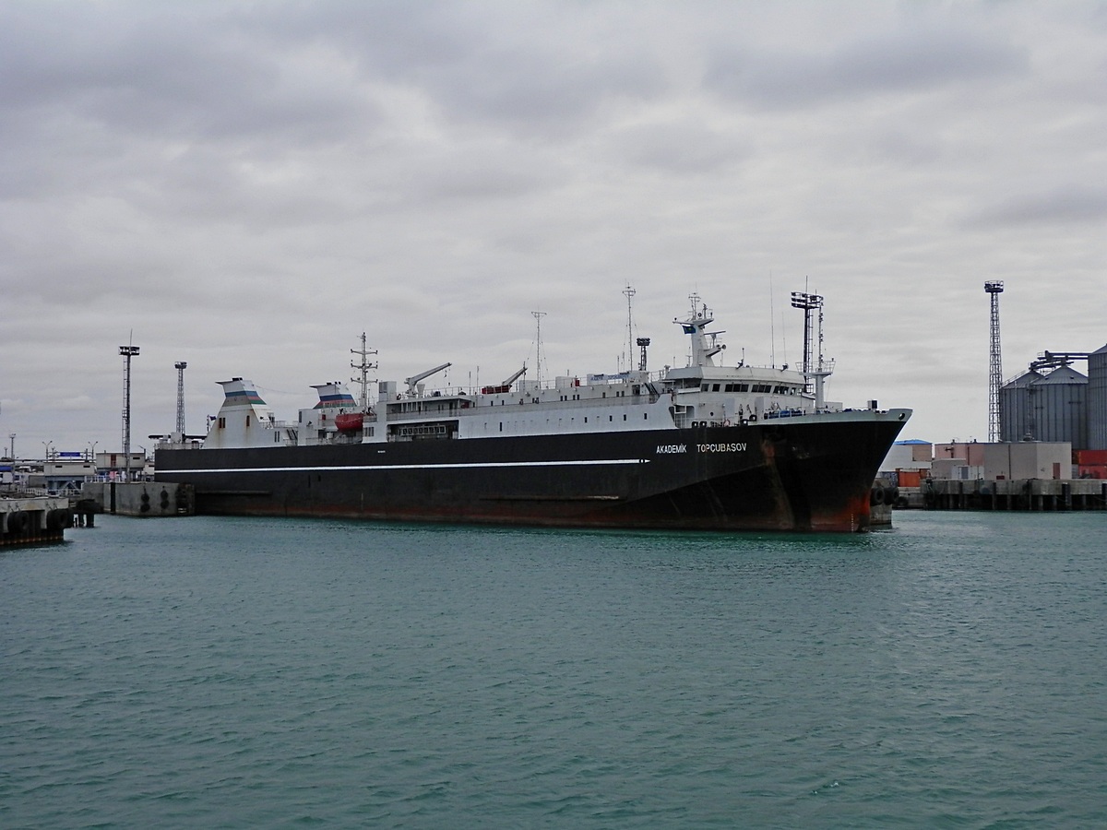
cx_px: 554
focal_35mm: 49
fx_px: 1567
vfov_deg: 29.7
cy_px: 415
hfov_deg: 38.9
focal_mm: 8.9
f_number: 11.2
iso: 80
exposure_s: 1/125
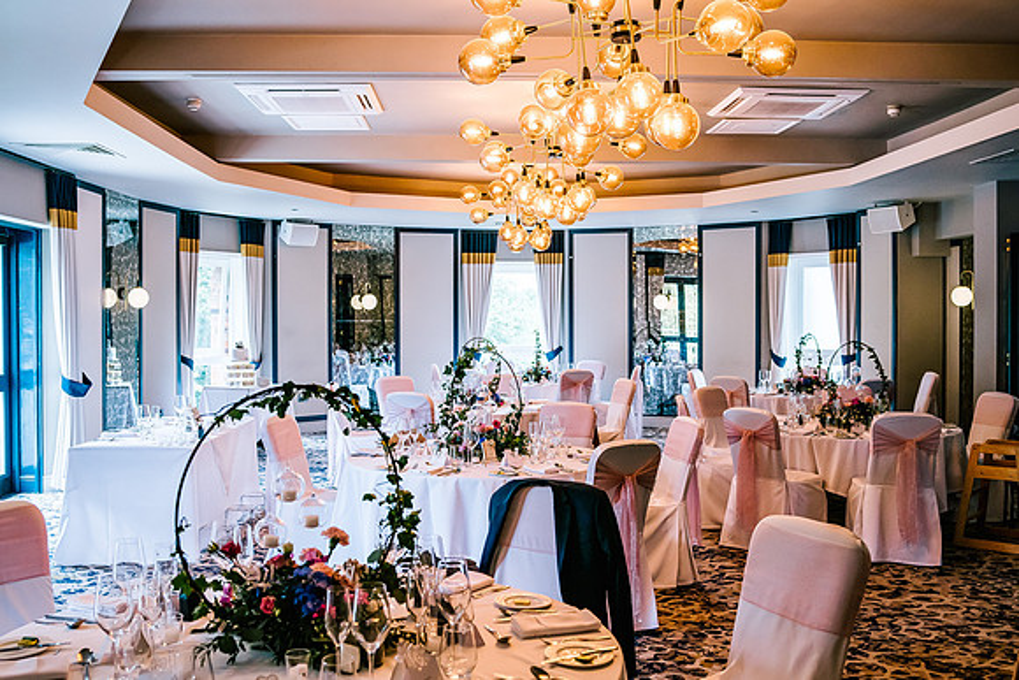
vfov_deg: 37.4
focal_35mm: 35
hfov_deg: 53.8
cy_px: 340
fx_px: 1003
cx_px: 510
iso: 1250
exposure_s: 1/250
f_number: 4.5
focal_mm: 35
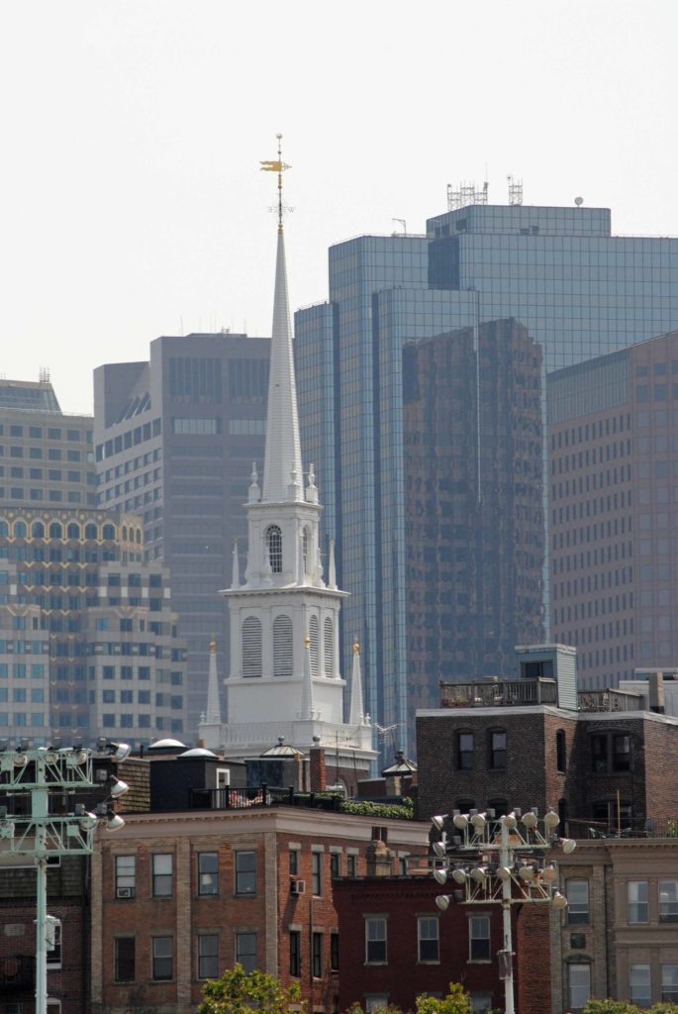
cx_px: 339
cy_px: 507
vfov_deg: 6.9
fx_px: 8454
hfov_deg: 4.6
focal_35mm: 300
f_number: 11
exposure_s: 1/200
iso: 400
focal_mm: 200
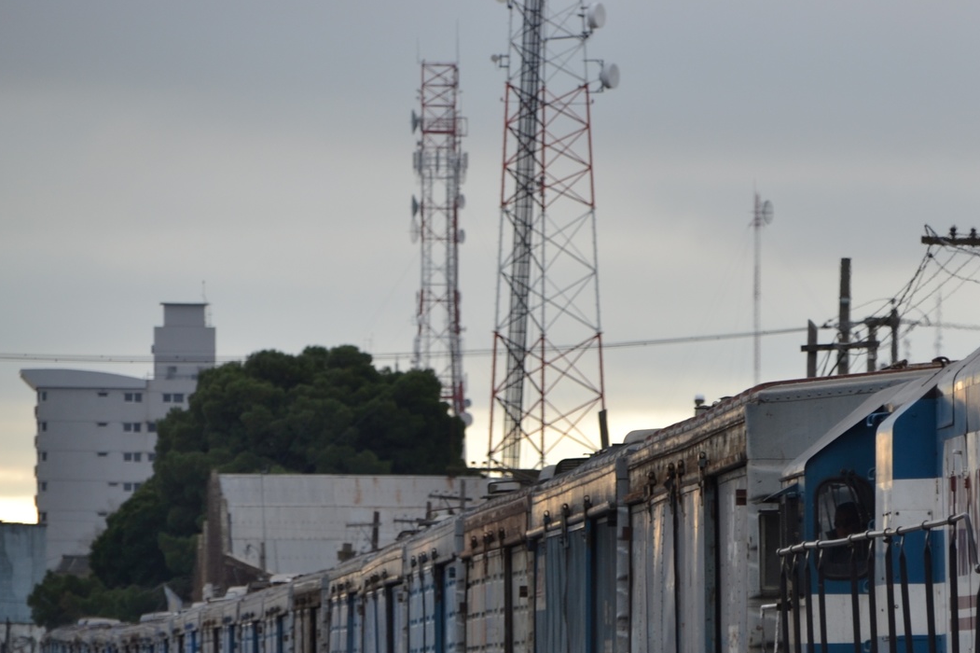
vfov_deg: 3.2
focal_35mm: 425
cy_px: 577
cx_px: 837
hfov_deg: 4.8
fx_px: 11563
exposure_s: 1/100
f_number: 6
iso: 100
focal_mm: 155
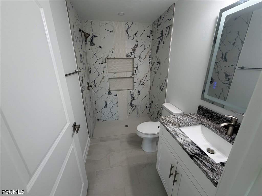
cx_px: 131
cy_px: 98
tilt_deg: -17.9
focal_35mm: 14
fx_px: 106
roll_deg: +0.9
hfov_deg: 102.1
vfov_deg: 85.7
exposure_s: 1/120
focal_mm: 2.22
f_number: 2.2
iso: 160
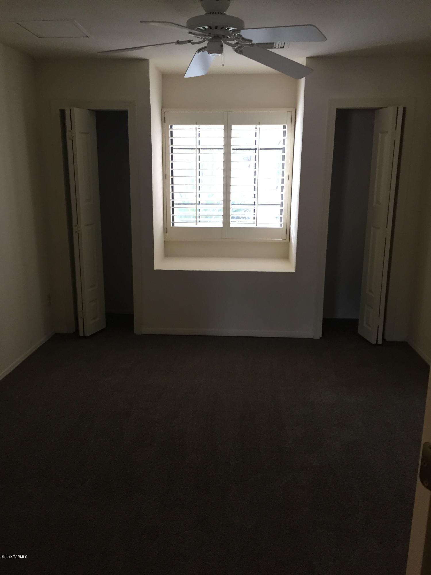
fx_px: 481
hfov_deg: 48.2
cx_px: 216
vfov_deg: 61.7
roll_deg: +0.1
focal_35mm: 29
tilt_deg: -13.9
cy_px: 288
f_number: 2.2
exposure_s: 1/30
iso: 125
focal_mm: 4.15
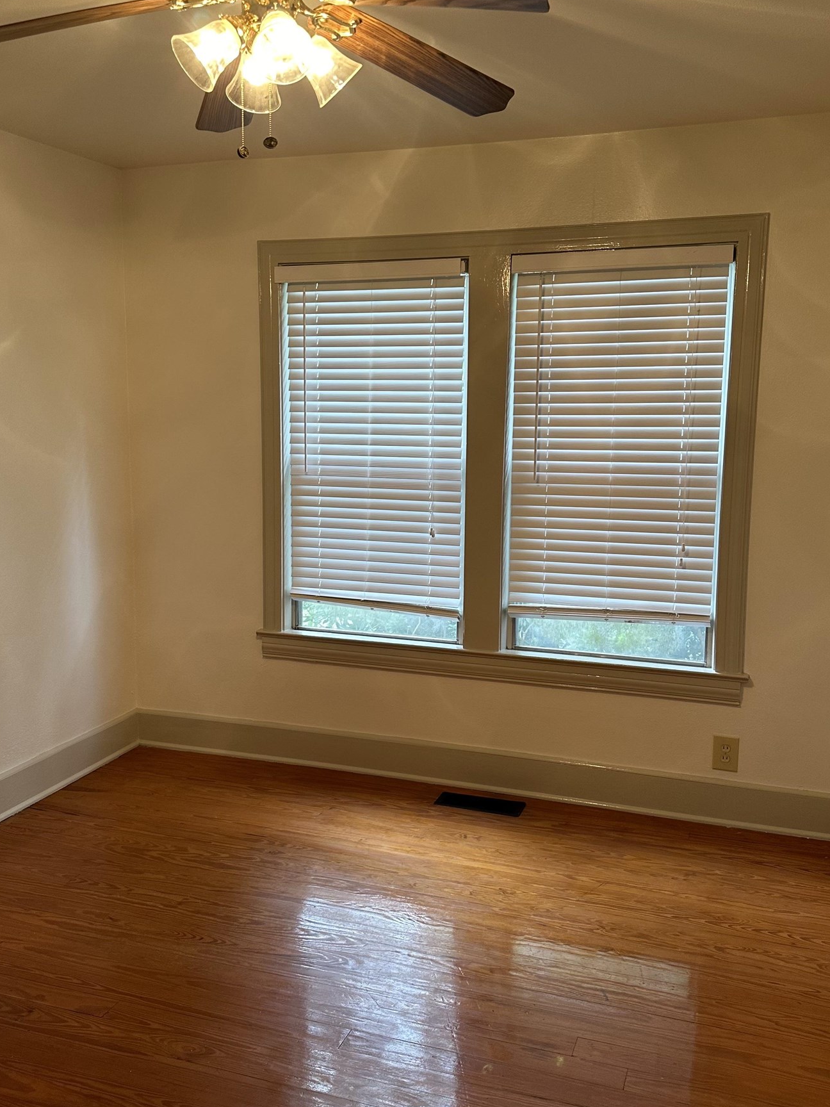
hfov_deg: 44.1
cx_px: 390
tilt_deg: -7.4
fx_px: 1023
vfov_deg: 56.8
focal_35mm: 32
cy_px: 555
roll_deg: -1.6
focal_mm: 6.86
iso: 160
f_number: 1.78
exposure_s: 1/60
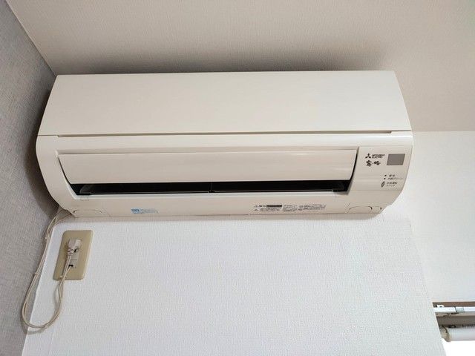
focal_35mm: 25
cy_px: 178
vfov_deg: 54.9
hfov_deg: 69.4
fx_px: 343
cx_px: 238
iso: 250
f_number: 1.9
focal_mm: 6.04
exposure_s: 1/30
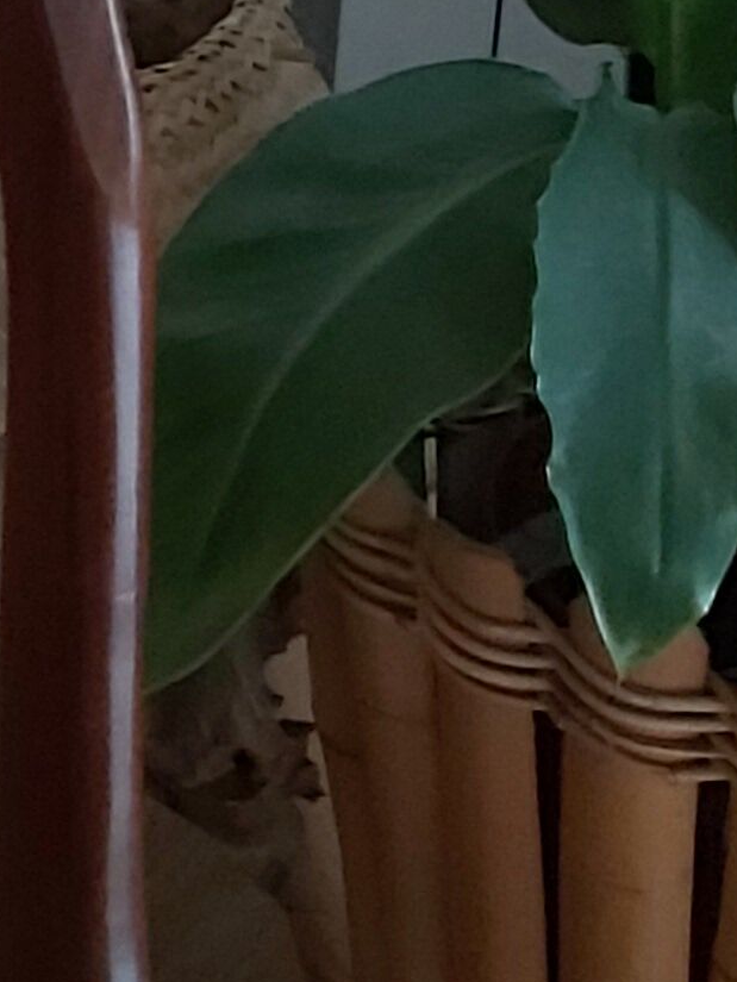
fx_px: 3604
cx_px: -799
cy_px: -145
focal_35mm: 127
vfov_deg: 15.1
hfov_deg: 10.6
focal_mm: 3.92
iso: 400
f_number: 1.7
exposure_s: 1/25
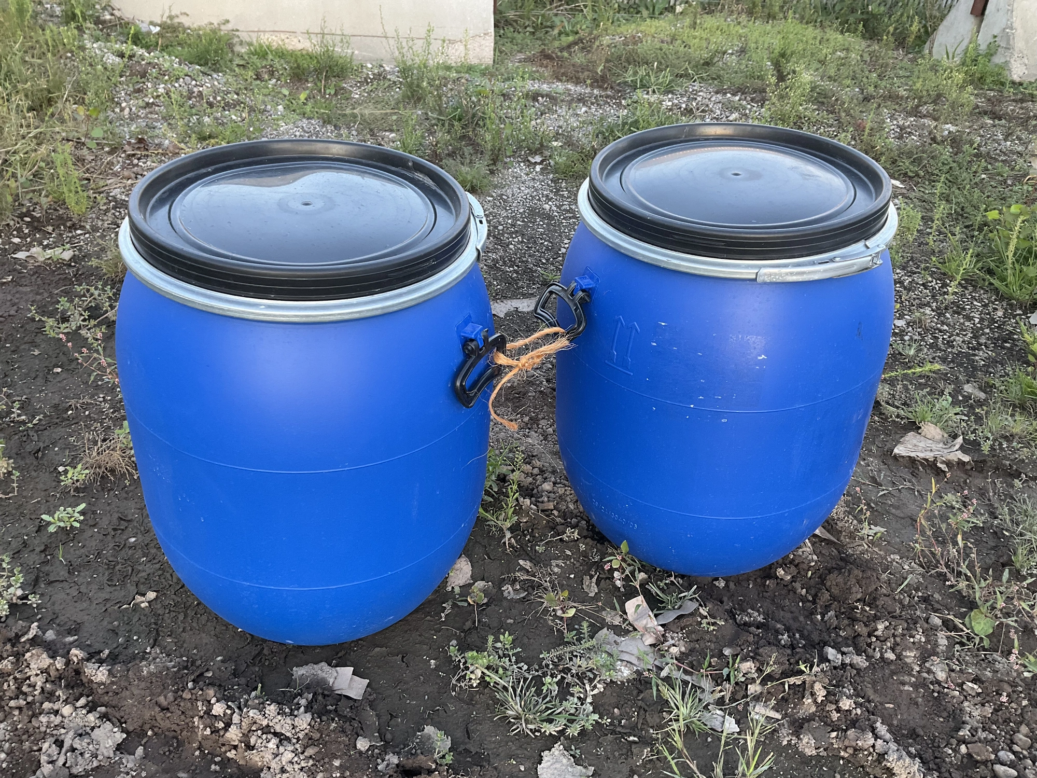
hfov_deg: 61.7
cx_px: 518
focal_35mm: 29
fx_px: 869
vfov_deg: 48.2
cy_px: 389
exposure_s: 1/122
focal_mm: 3
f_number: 1.8
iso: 64
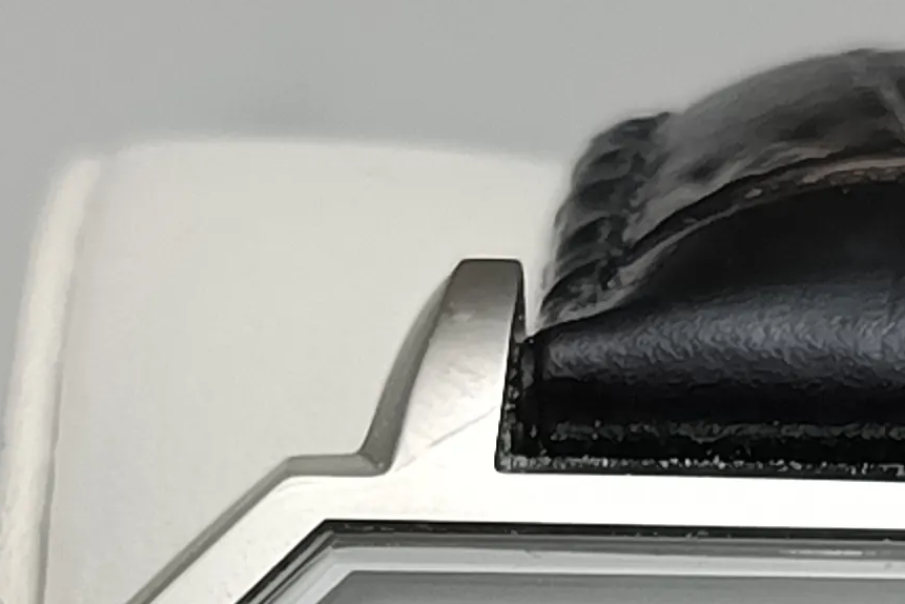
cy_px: 1261
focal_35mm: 232
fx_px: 5832
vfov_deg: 5.8
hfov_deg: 8.8
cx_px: 961
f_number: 1.7
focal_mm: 5.24
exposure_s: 1/100
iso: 277
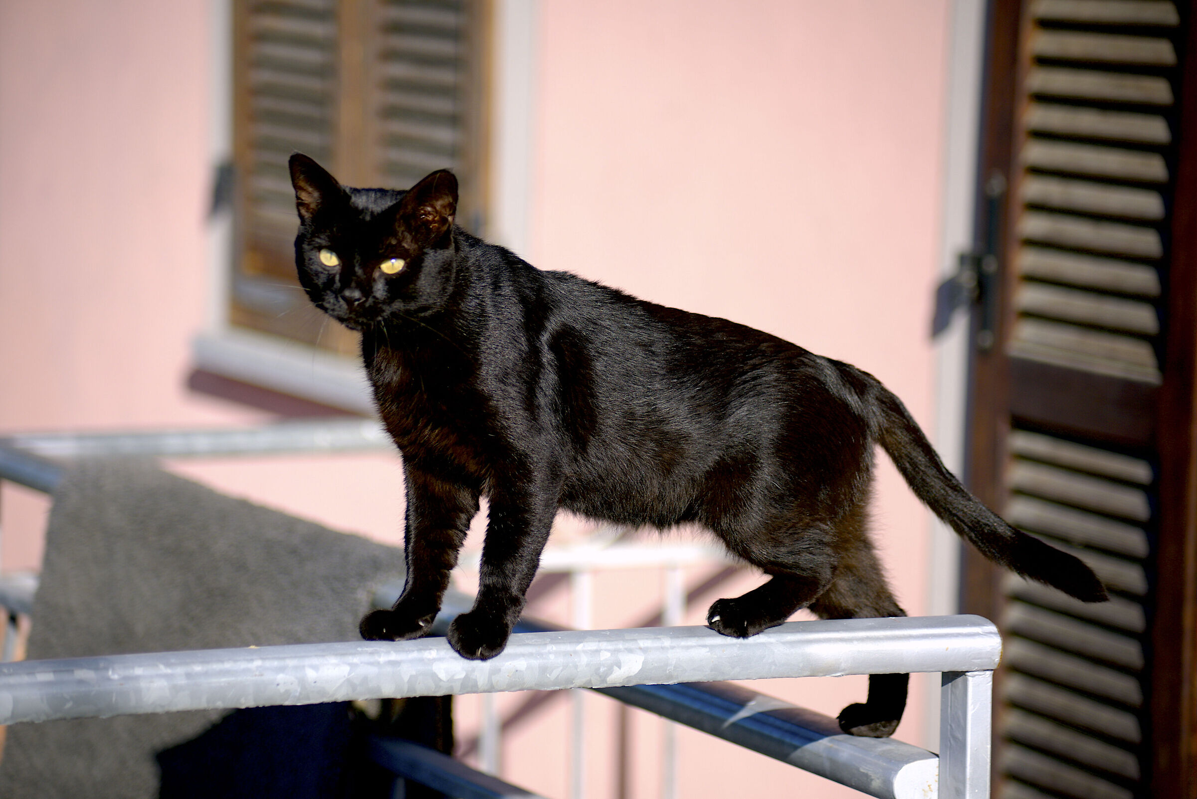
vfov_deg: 9.5
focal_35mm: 145
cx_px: 598
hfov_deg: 14.1
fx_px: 4823
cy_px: 400
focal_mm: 145
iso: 200
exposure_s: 1/1000
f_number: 4.5
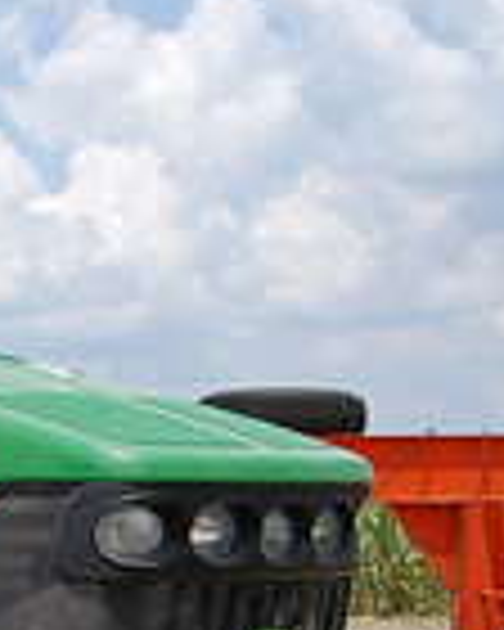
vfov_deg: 18.2
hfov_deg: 13.0
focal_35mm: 104
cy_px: 576
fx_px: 1936
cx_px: -490
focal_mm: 19
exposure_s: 1/320
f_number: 9
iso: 200
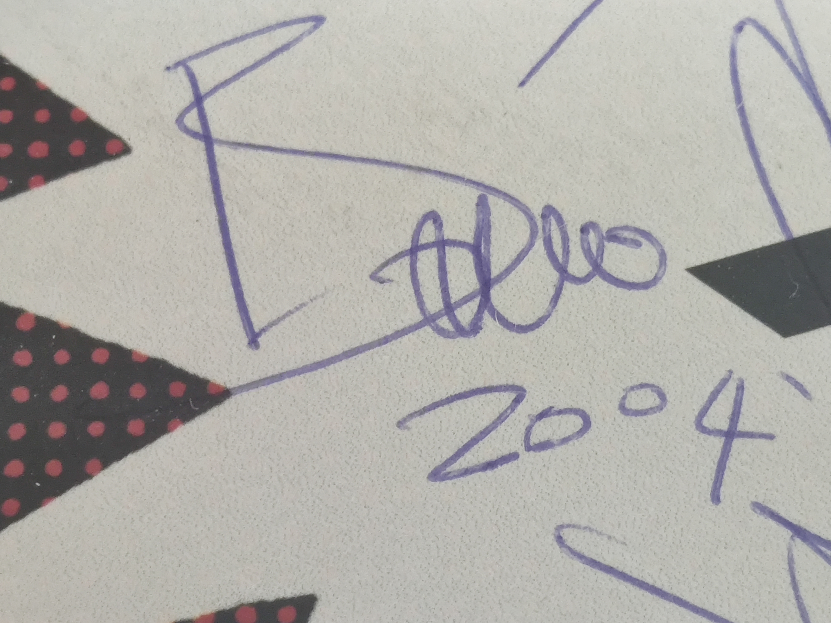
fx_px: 1896
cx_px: 416
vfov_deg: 18.7
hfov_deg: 24.7
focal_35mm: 79
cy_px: 312
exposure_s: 1/50
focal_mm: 4.75
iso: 2217
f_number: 1.75
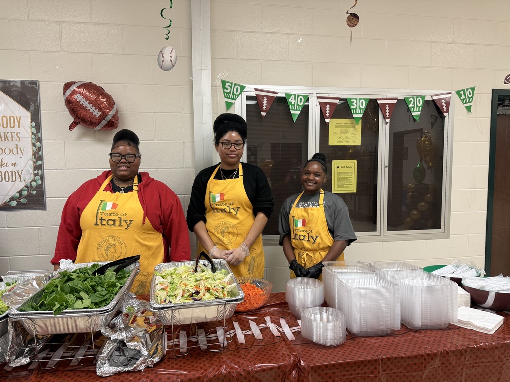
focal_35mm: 24
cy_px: 191
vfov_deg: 56.8
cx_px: 255
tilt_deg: -4.2
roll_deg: +1.8
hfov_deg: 71.6
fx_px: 354
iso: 160
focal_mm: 6.76
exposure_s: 1/60
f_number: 1.78
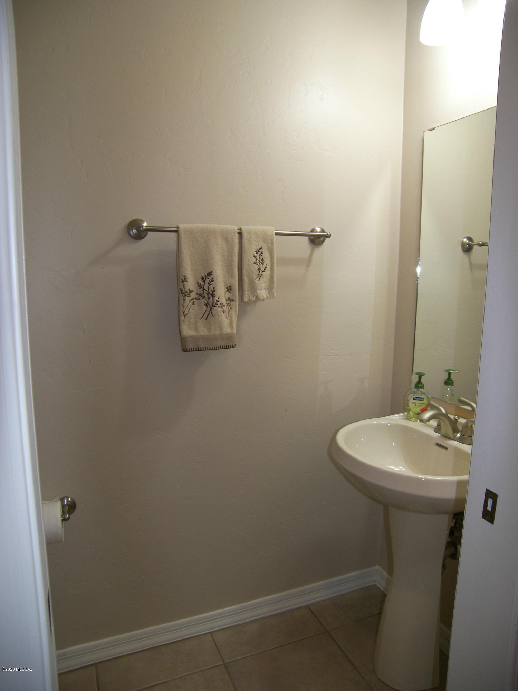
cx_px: 259
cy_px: 346
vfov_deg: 71.6
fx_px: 479
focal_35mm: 24
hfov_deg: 56.8
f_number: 2.8
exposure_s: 1/30
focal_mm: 5
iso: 100
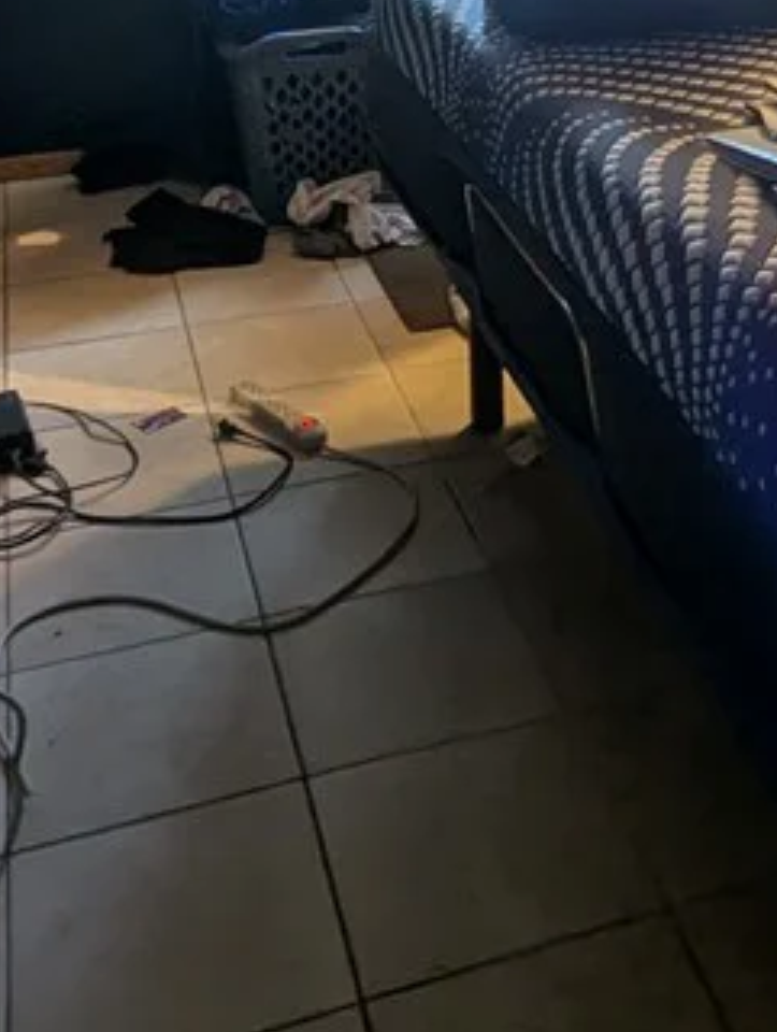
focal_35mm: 51
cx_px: 614
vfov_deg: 33.8
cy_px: -31
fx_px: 1522
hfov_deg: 28.1
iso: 337
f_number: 2.2
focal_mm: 2.35
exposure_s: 1/24
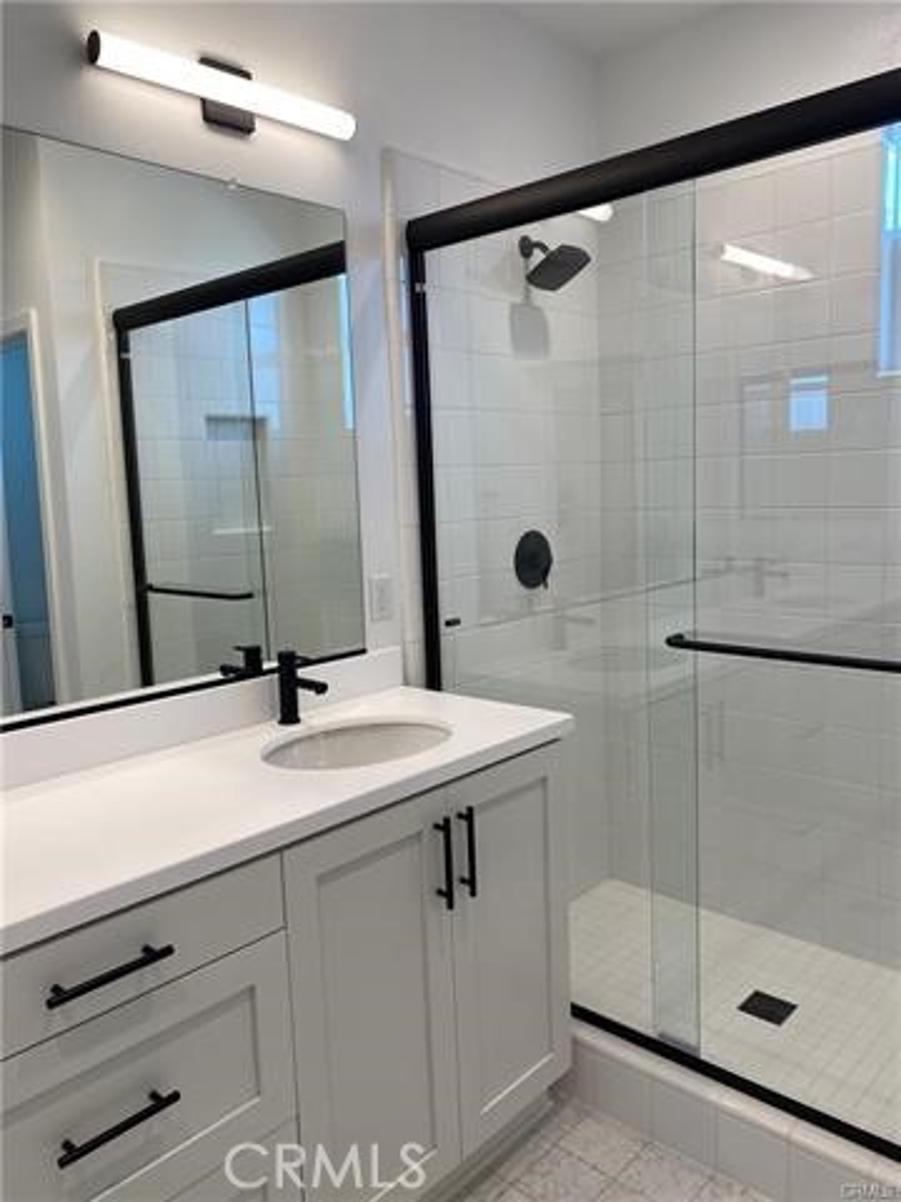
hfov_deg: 53.1
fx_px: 902
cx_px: 450
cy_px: 601
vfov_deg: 67.3
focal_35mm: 26
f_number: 1.8
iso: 40
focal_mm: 4.25
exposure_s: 1/120
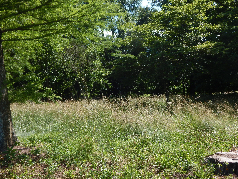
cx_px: 119
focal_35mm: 43
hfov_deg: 43.9
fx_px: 296
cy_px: 90
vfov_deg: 33.6
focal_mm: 7.7
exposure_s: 1/800
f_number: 3.6
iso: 125
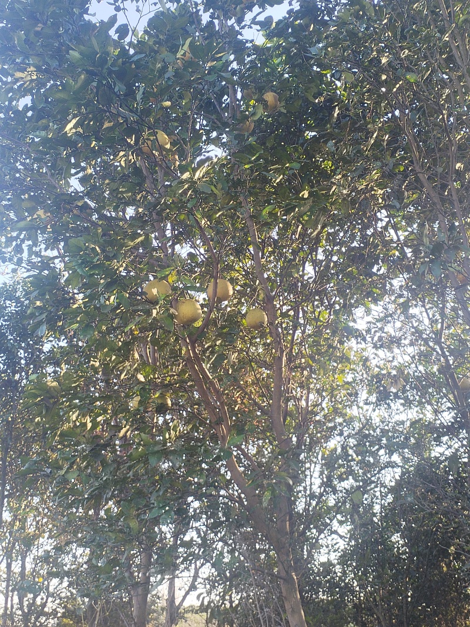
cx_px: 235
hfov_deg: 34.3
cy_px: 314
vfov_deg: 44.8
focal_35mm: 42
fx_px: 760
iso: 100
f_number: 1.8
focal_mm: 4.75
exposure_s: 1/238
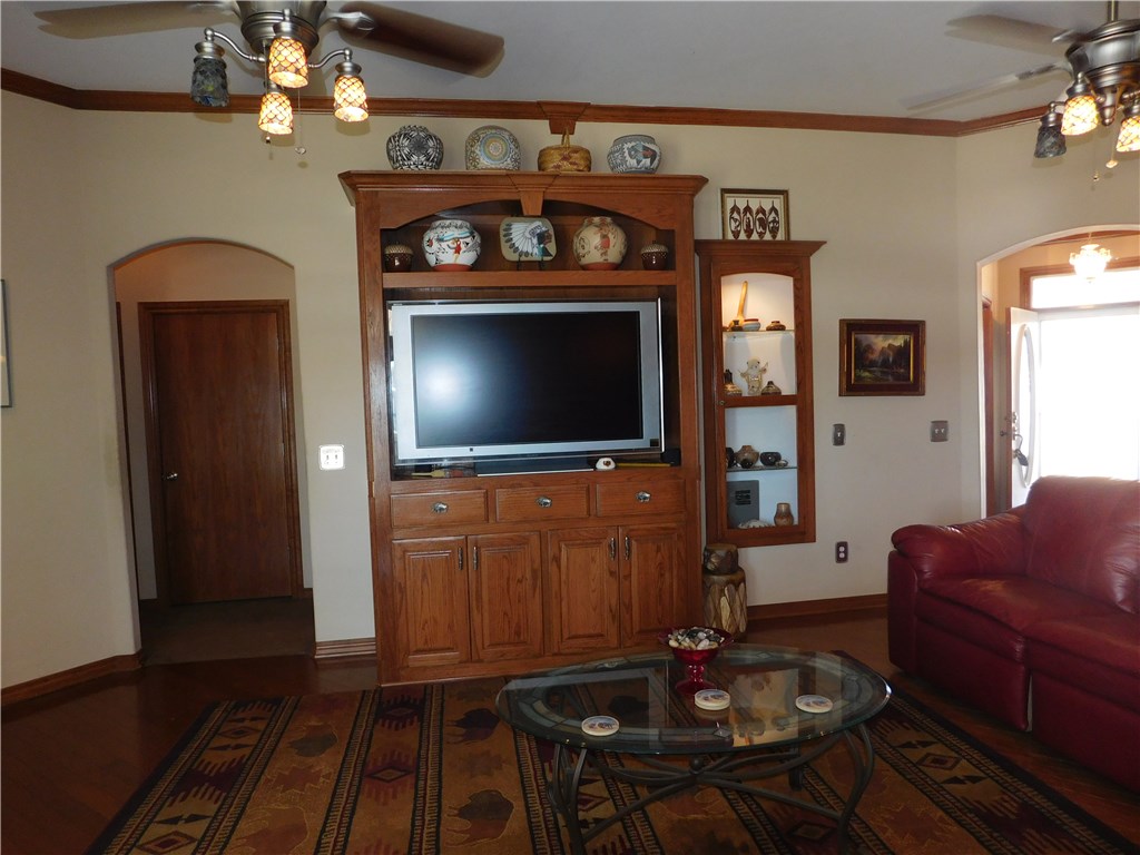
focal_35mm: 23
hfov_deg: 73.9
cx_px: 570
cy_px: 428
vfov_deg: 58.9
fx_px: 757
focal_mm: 4
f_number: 3
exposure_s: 1/30
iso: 200
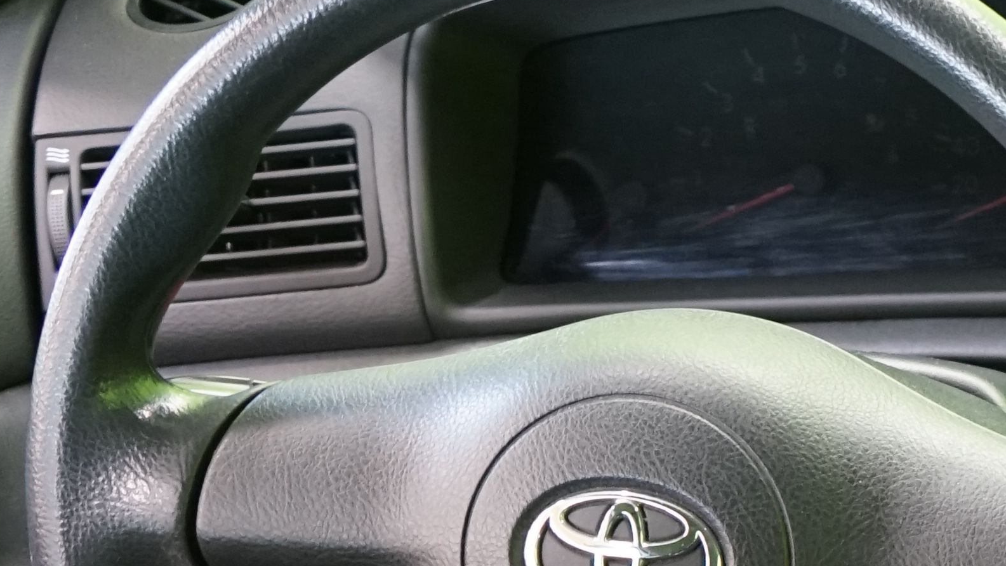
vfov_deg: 10.1
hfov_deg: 16.0
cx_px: 1763
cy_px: 935
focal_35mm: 115
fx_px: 3068
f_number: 5
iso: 2000
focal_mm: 29
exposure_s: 1/15
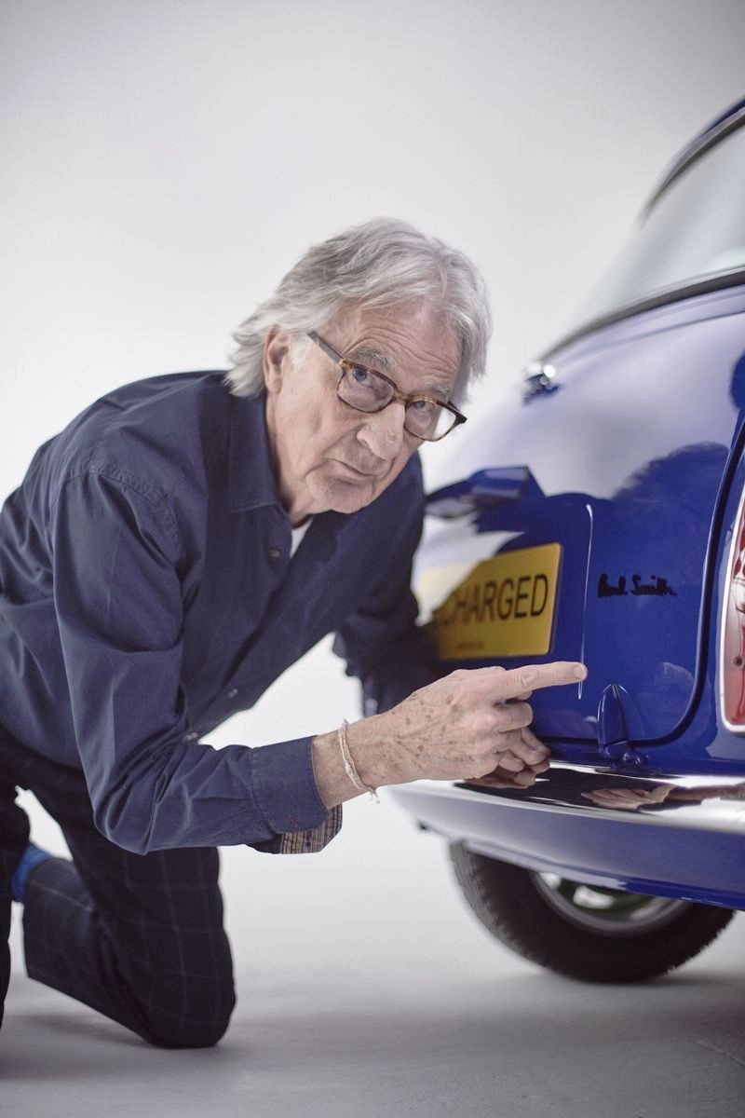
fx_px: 1552
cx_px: 372
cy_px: 559
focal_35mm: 50
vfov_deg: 39.6
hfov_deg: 27.0
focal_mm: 50
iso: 160
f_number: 1.6
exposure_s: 1/500
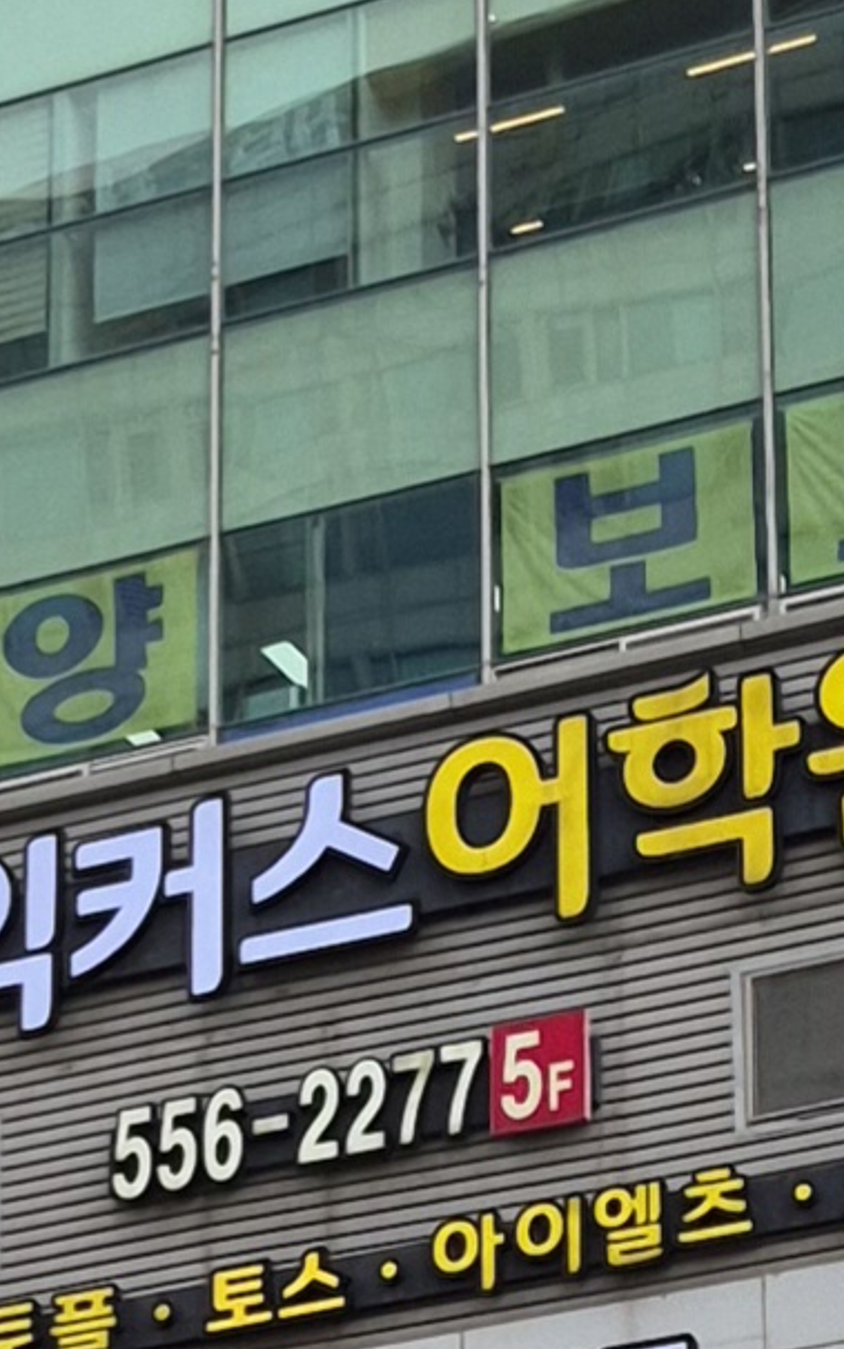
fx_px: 1876
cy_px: 1151
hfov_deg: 24.8
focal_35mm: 51
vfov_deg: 37.6
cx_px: 120
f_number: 1.8
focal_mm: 5.4
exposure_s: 1/2500
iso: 80
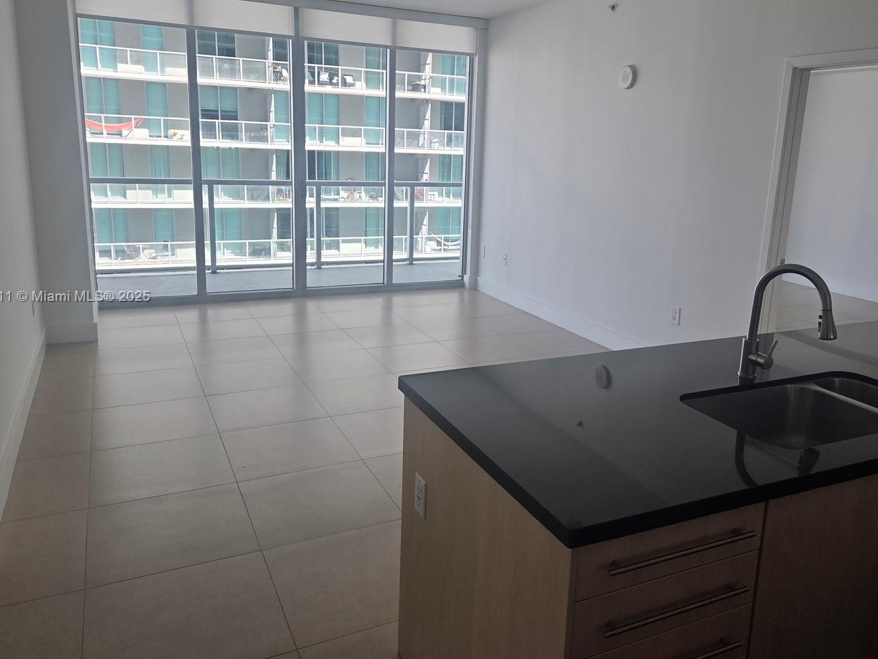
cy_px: 297
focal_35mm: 28
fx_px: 710
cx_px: 471
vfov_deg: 49.7
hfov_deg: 63.4
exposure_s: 1/850
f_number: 1.8
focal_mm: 5.4
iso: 80
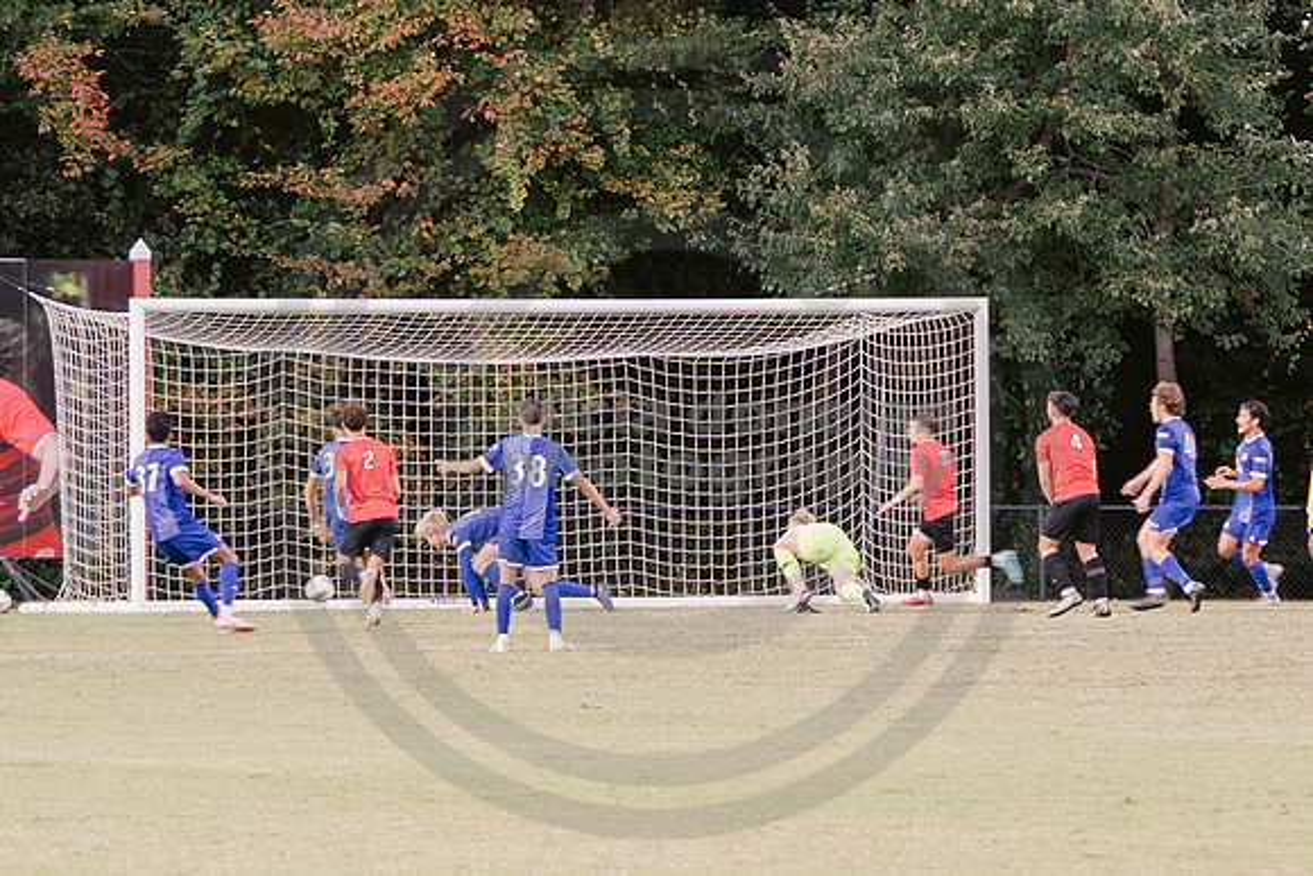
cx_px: 648
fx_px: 10649
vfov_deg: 4.7
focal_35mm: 292
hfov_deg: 7.1
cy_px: 219
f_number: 3.2
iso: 640
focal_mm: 90
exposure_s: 1/125
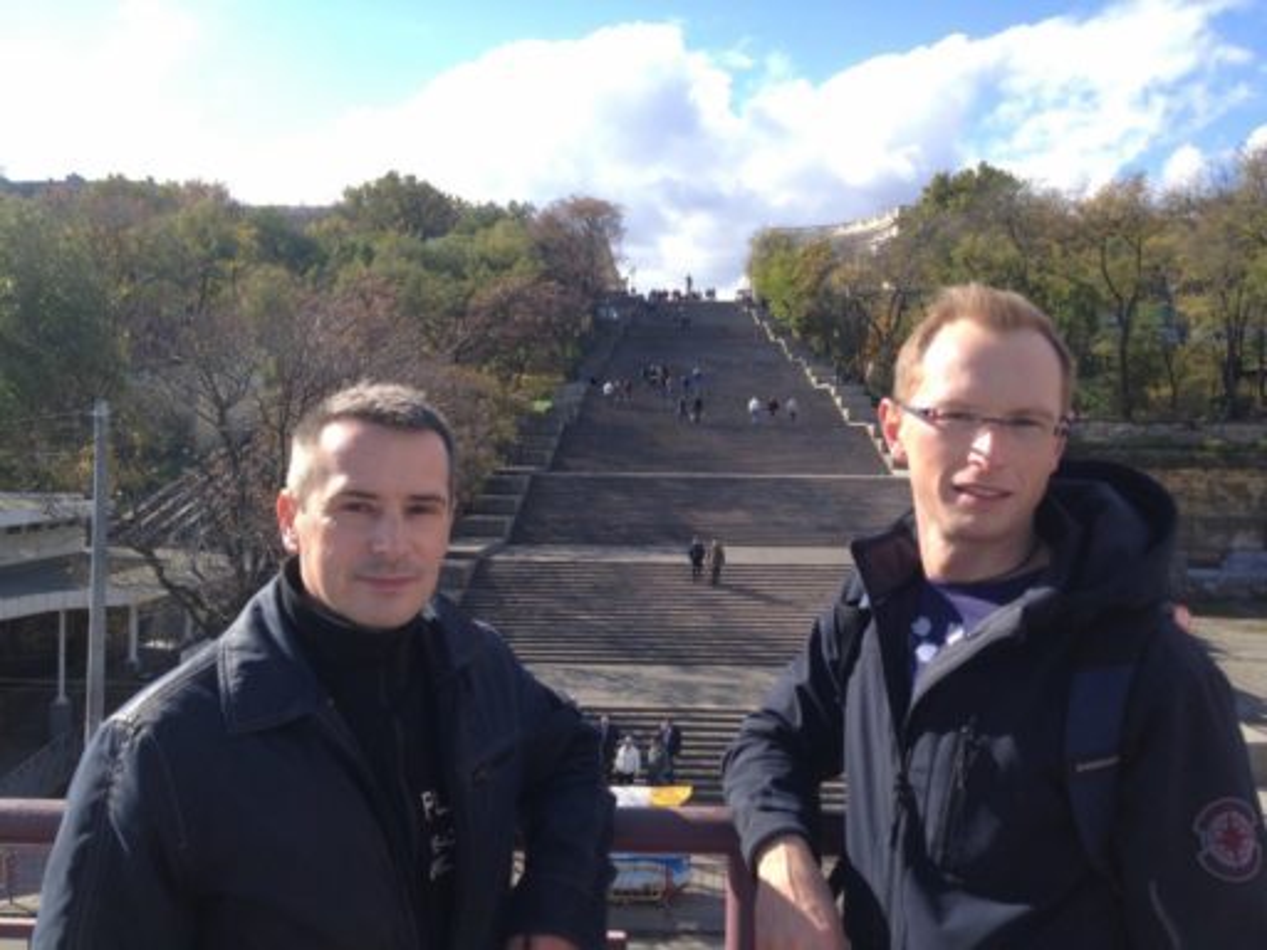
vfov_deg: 40.7
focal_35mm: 35
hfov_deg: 52.6
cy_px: 475
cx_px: 634
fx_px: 1281
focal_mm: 4.28
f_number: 2.4
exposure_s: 1/951
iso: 50
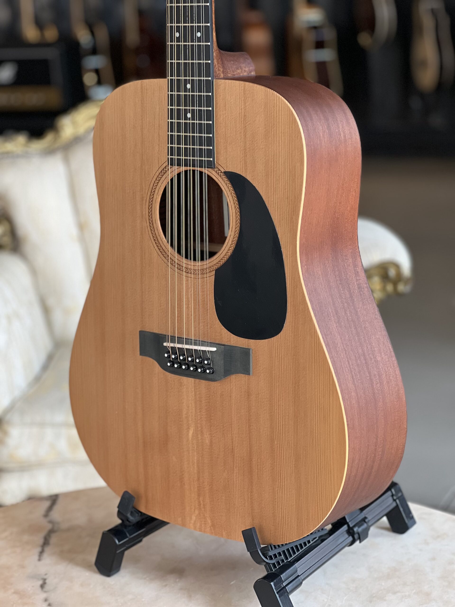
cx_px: 228
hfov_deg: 19.1
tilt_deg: -15.6
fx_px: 1349
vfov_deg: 25.3
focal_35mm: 77
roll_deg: +4.7
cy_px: 304
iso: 200
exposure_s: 1/121
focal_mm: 9
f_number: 2.8
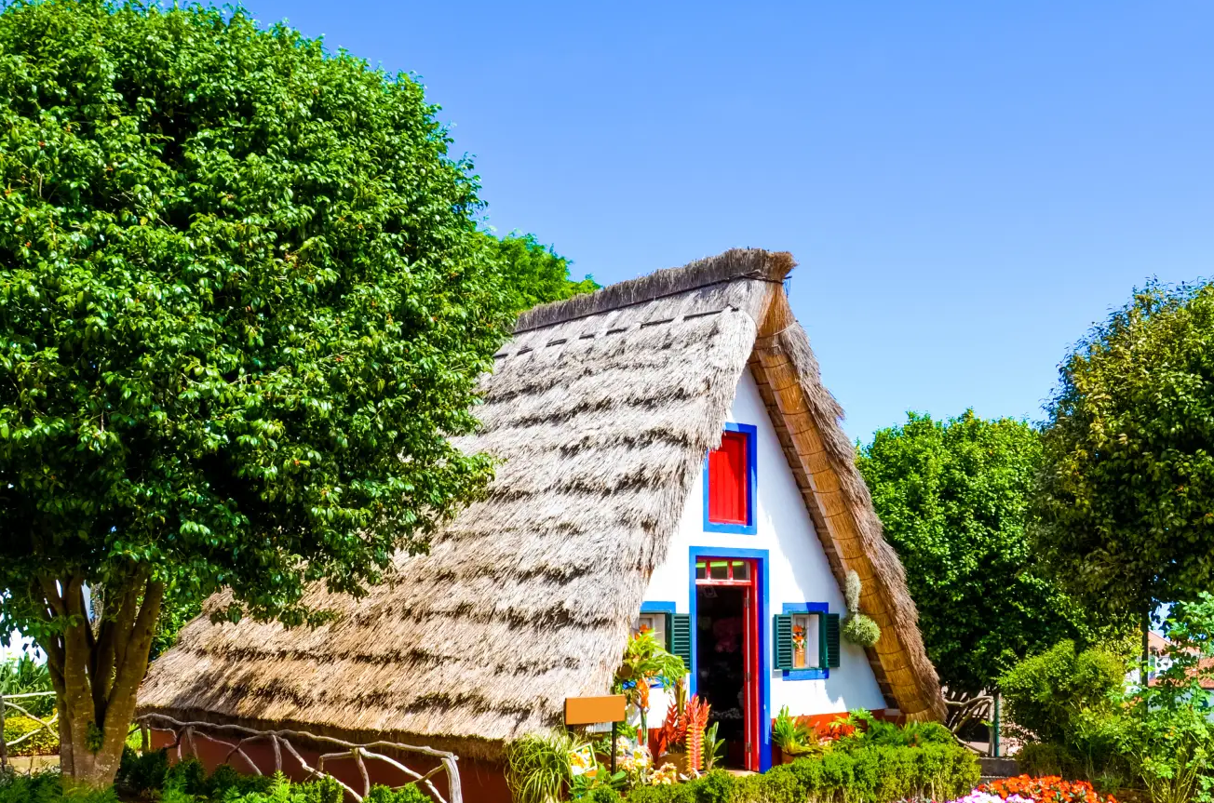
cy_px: 525
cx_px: 735
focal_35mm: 41
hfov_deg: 47.2
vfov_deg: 32.2
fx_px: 1379
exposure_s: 1/320
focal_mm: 18
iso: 160
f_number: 9
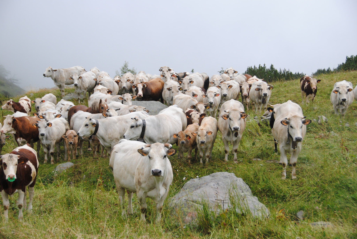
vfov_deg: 17.5
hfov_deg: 26.0
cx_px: 178
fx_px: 774
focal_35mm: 78
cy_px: 120
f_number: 5.6
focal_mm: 52
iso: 200
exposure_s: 1/125
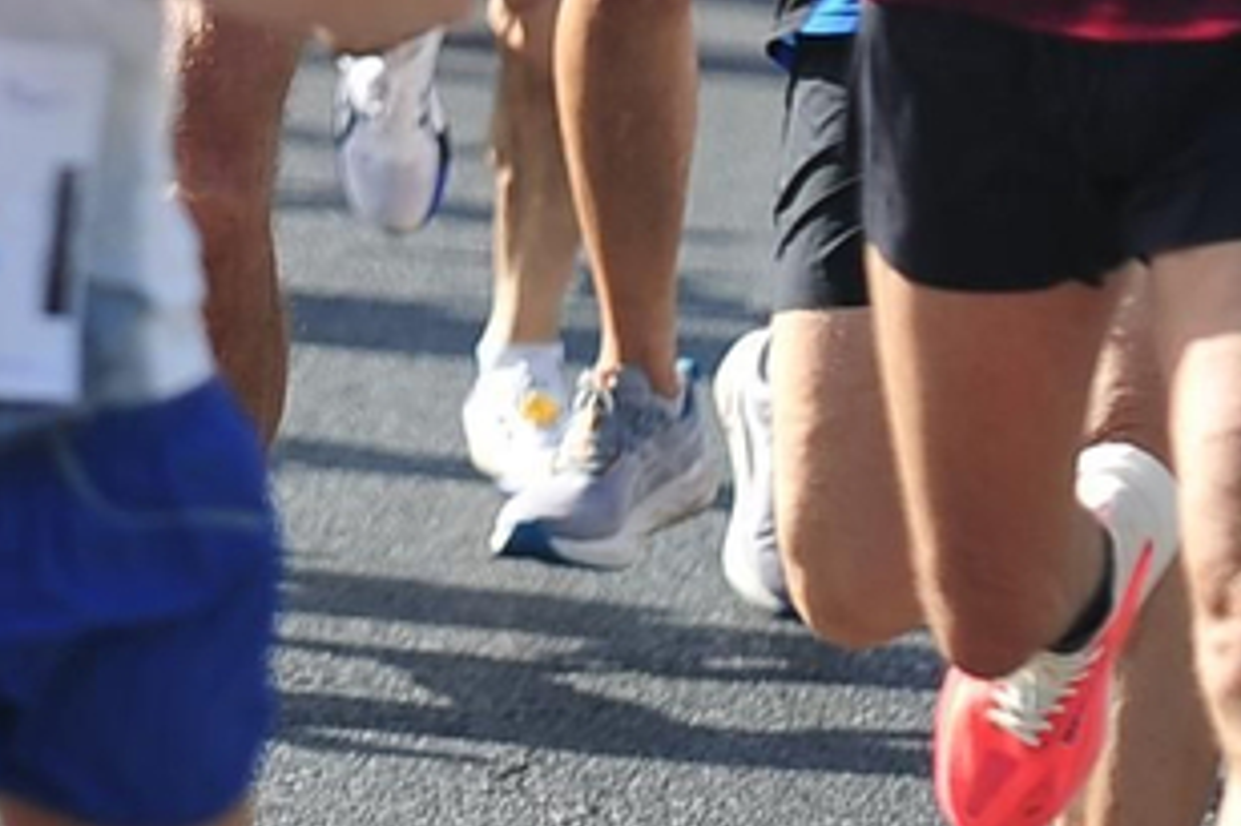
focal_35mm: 884
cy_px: -1034
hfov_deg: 2.3
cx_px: -52
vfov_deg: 1.6
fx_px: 30456
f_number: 2.8
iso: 160
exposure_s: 1/1000
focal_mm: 170
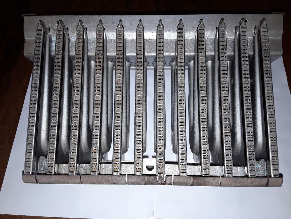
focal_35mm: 27
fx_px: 227
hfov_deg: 65.3
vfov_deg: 51.4
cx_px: 146
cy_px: 110
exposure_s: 1/100
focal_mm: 2.91
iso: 40
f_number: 1.9
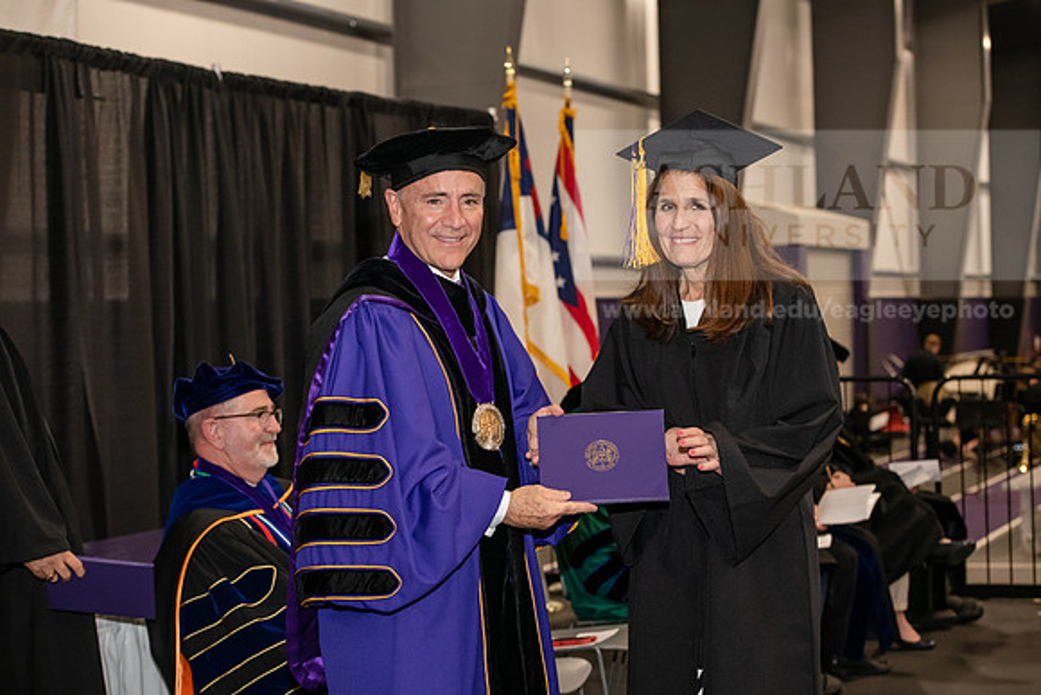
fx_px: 2025
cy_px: 348
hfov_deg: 28.8
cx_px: 520
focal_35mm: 70
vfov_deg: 19.5
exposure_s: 1/200
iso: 2500
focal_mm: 70
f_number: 5
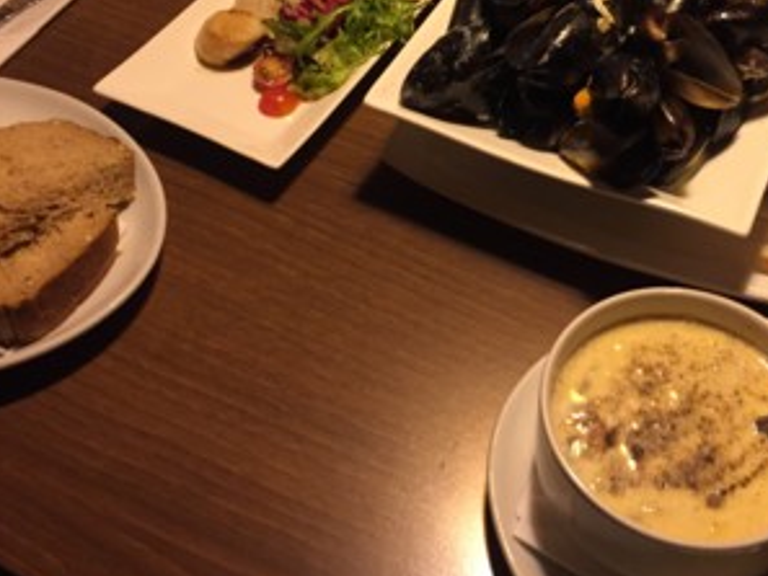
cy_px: 168
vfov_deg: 32.5
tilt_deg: -48.5
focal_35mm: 44
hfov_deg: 42.8
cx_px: 437
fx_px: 977
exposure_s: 1/30
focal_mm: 4.15
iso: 200
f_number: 2.2
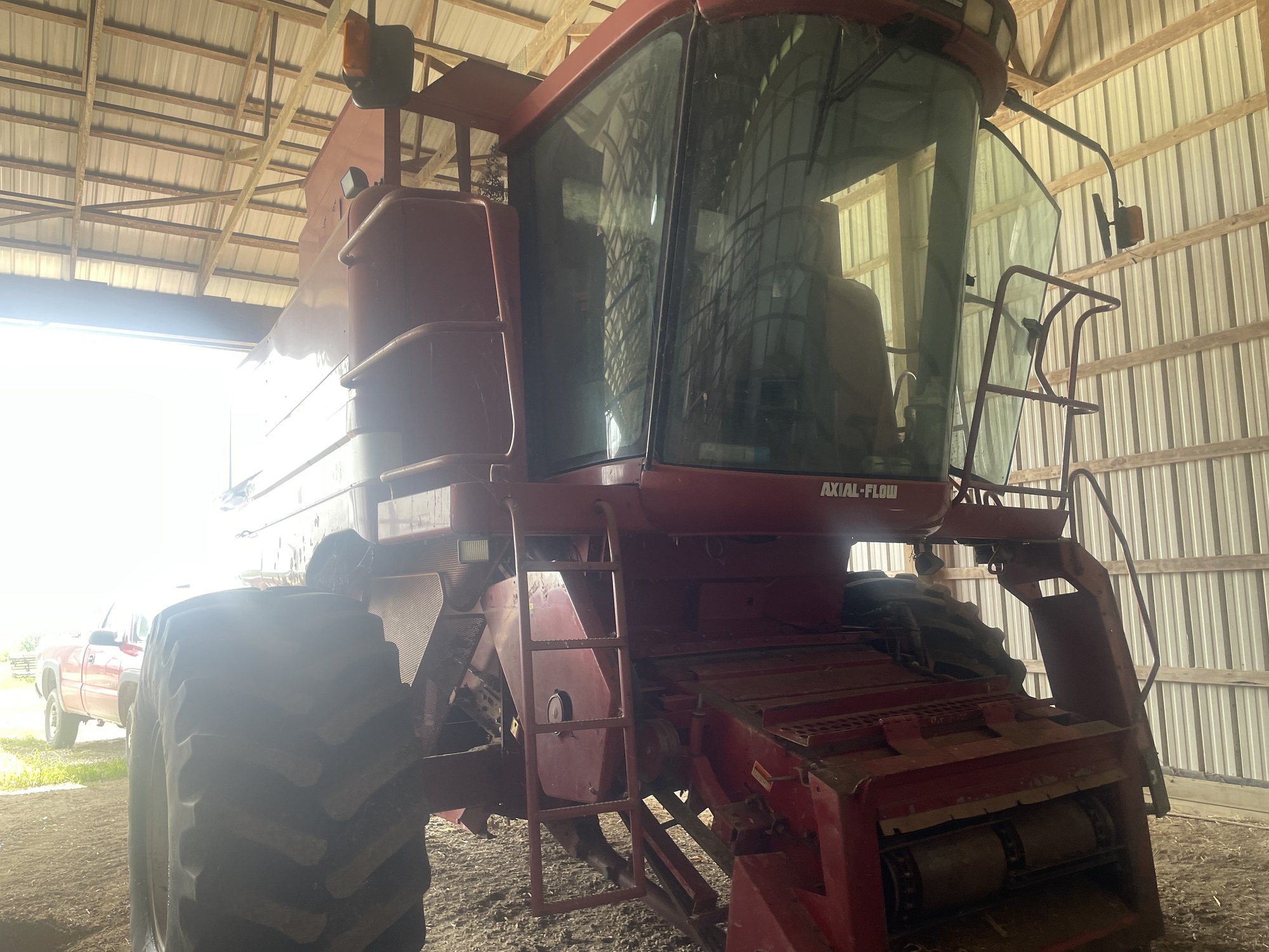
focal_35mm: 26
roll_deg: +2.3
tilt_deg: +4.6
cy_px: 476
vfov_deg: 53.1
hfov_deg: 67.3
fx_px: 953
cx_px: 634
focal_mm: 4.2
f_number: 1.6
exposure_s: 1/121
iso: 50
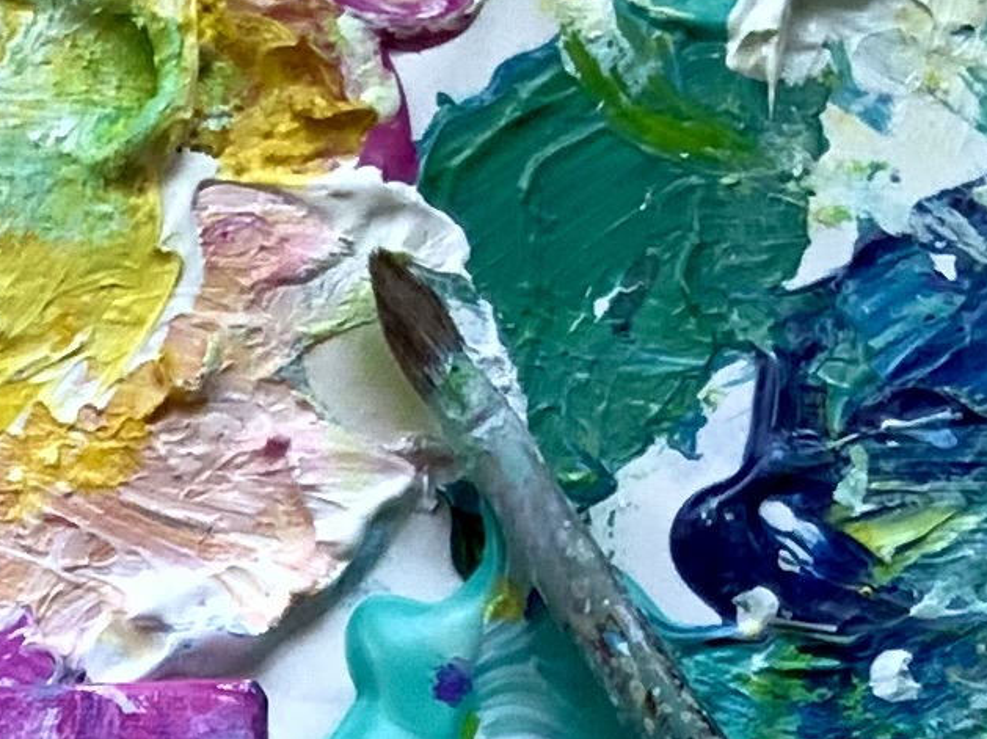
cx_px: -362
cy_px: 1699
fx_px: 5300
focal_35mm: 186
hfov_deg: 10.4
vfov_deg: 7.5
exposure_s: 1/120
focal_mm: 3
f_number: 1.8
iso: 50
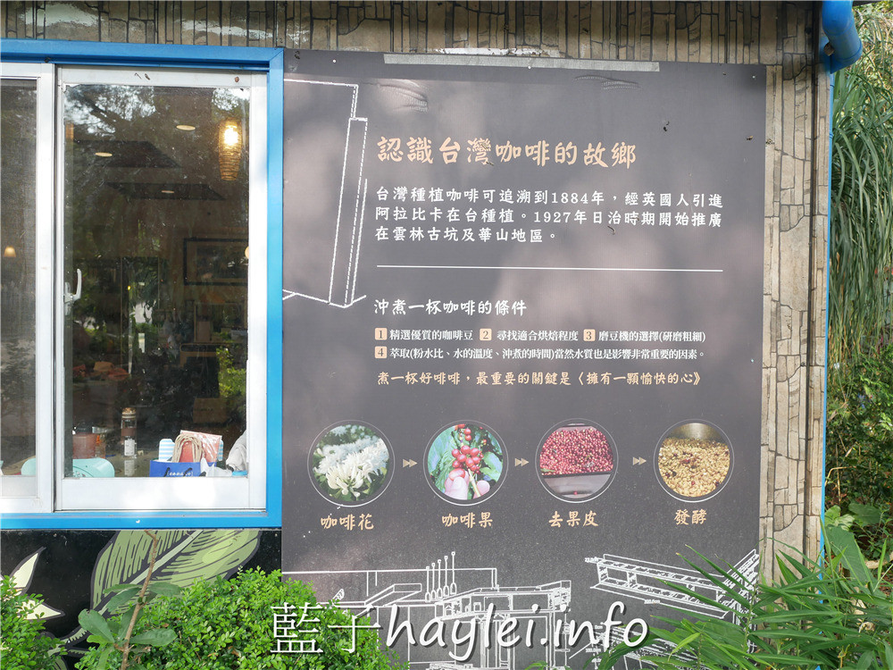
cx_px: 446
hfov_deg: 60.0
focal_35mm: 30
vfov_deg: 46.8
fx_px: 774
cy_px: 335
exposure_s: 1/250
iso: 200
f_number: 2.8
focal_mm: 15
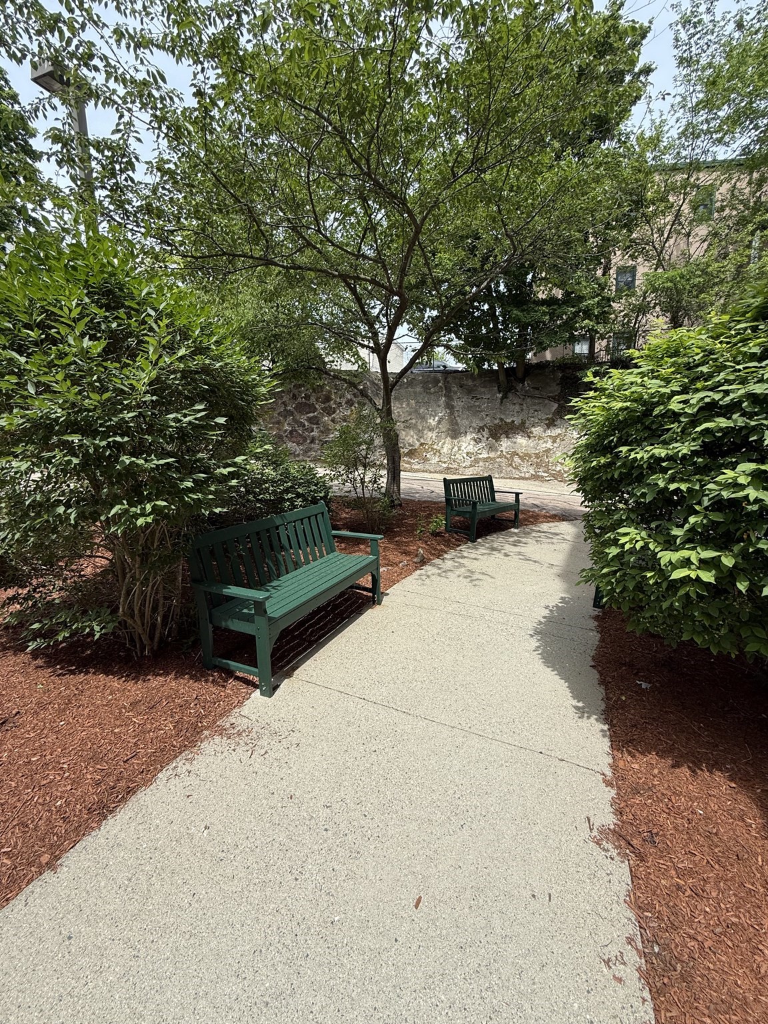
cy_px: 512
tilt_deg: -10.4
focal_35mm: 14
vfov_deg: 102.1
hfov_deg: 85.7
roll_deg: +1.2
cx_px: 384
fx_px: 414
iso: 50
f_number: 2.2
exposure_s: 1/864
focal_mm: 2.22
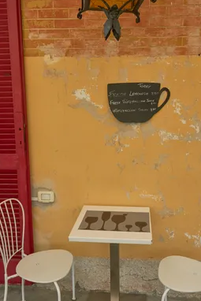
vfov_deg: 57.2
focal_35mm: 33
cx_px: 119
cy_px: 154
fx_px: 276
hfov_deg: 39.9
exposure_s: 1/500
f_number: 9
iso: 400
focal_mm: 16
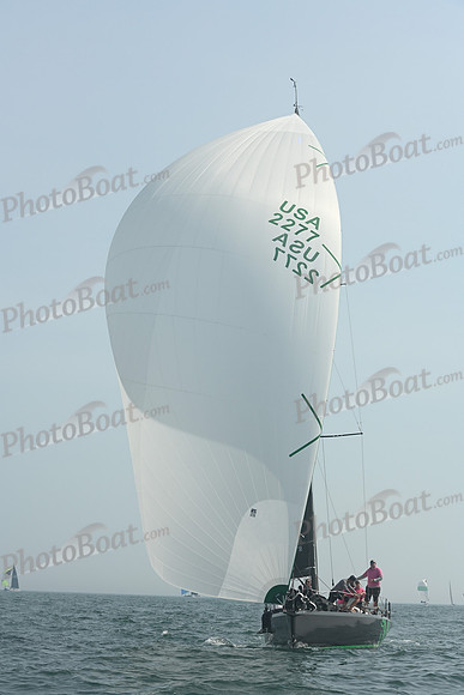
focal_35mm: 86
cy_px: 348
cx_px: 232
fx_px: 1662
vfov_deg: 23.6
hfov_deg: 15.9
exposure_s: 1/1250
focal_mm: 86
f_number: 8
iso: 320
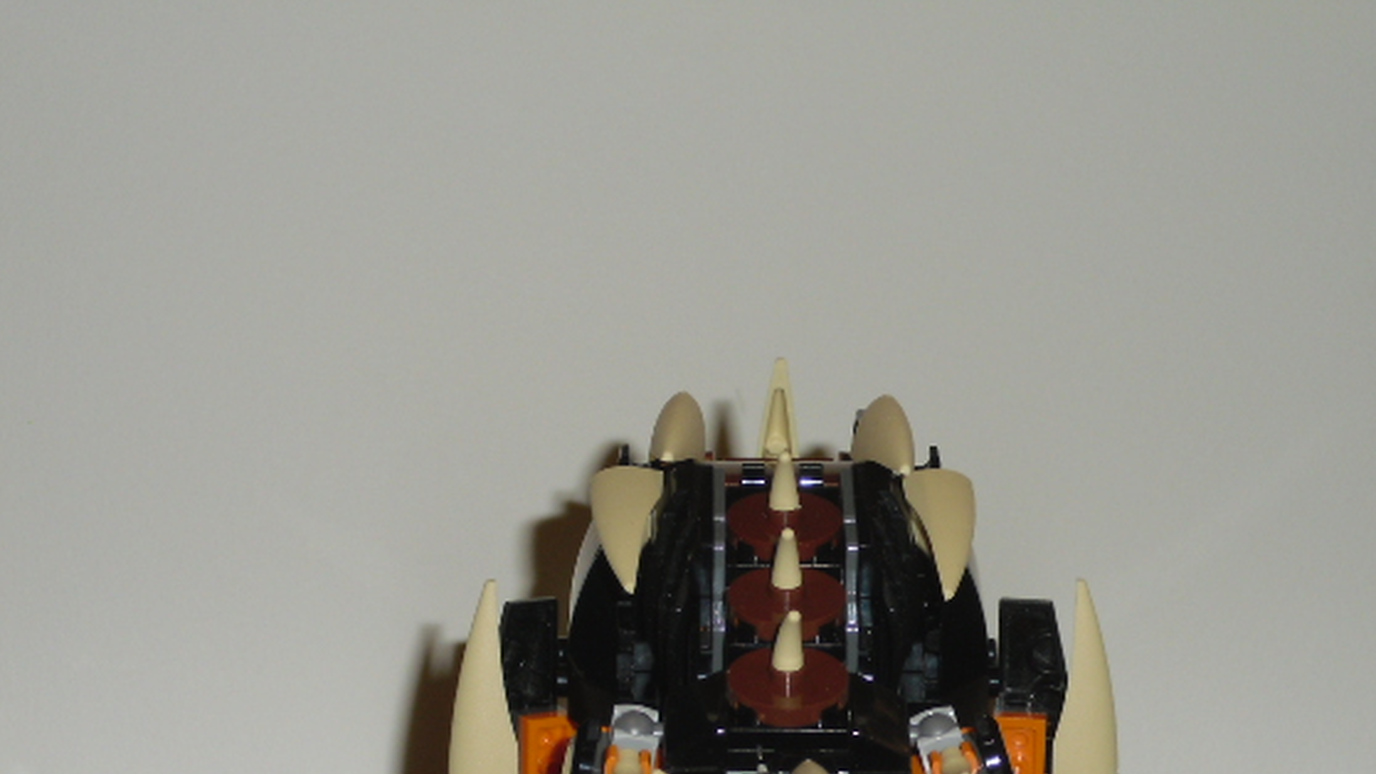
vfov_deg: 11.0
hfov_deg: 19.4
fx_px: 4014
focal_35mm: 110
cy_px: 582
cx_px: 764
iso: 200
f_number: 5.1
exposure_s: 1/60
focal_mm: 15.7
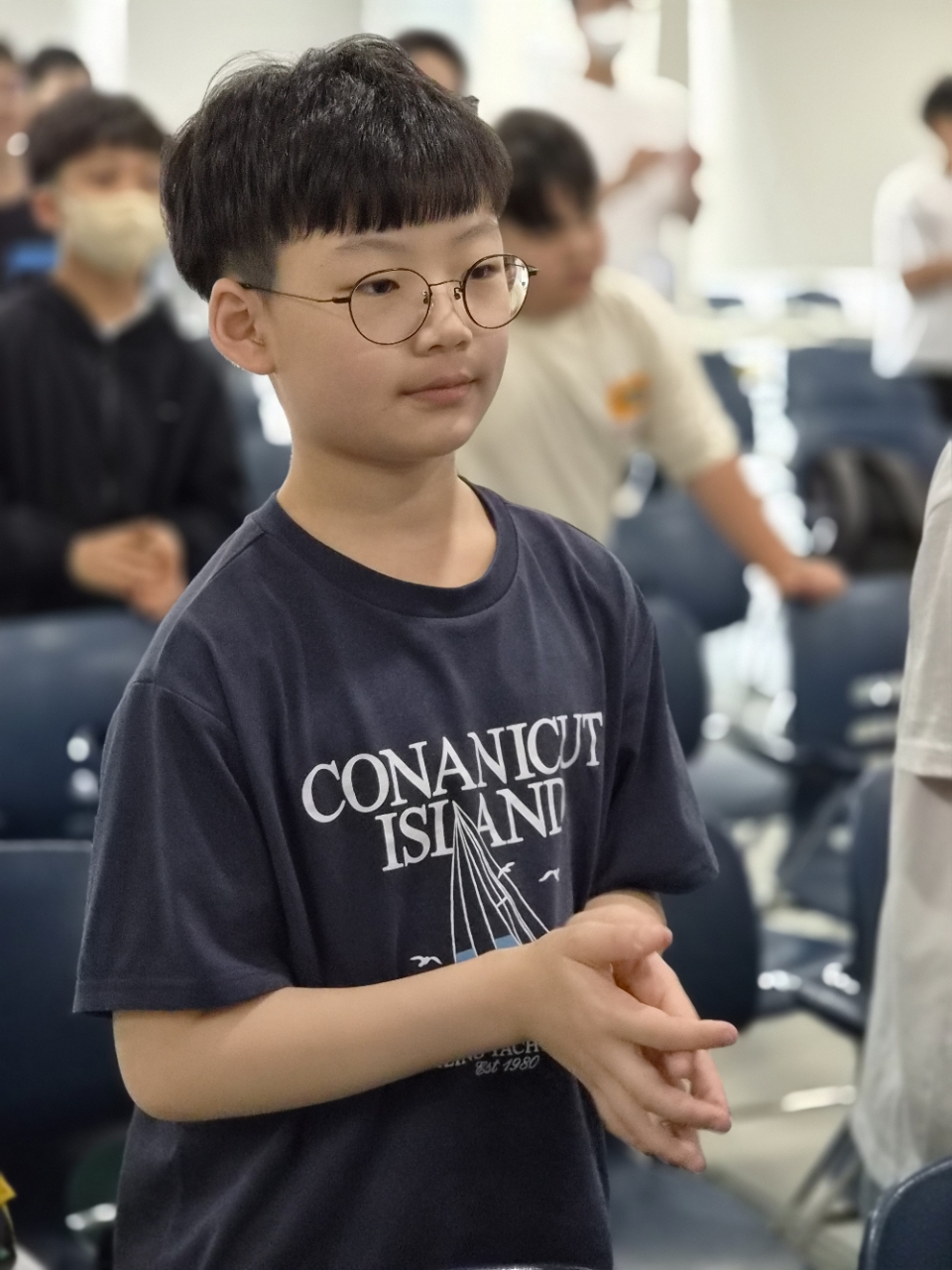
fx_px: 2530
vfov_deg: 28.2
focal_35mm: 69
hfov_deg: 21.3
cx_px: 476
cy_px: 635
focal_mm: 7
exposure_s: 1/120
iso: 400
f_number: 2.4
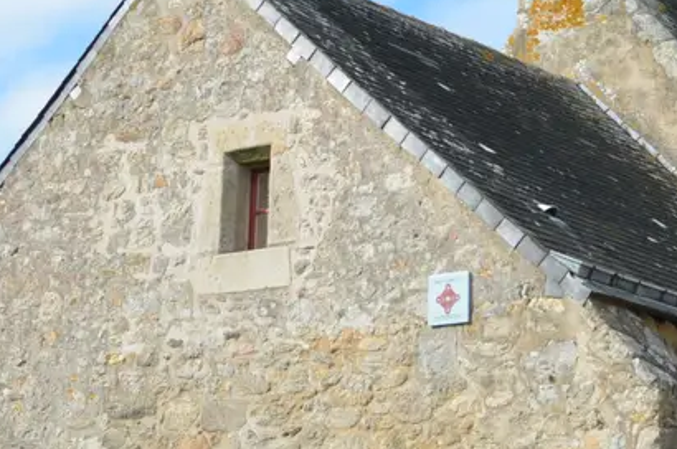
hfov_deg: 19.5
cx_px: 619
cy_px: 358
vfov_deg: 13.2
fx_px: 1934
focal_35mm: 103
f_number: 8
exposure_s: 1/250
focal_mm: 22
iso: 100
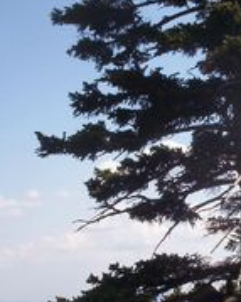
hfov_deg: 17.7
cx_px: 236
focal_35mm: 85
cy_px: 199
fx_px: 758
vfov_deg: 22.4
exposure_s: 1/289
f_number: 8
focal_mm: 6
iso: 100
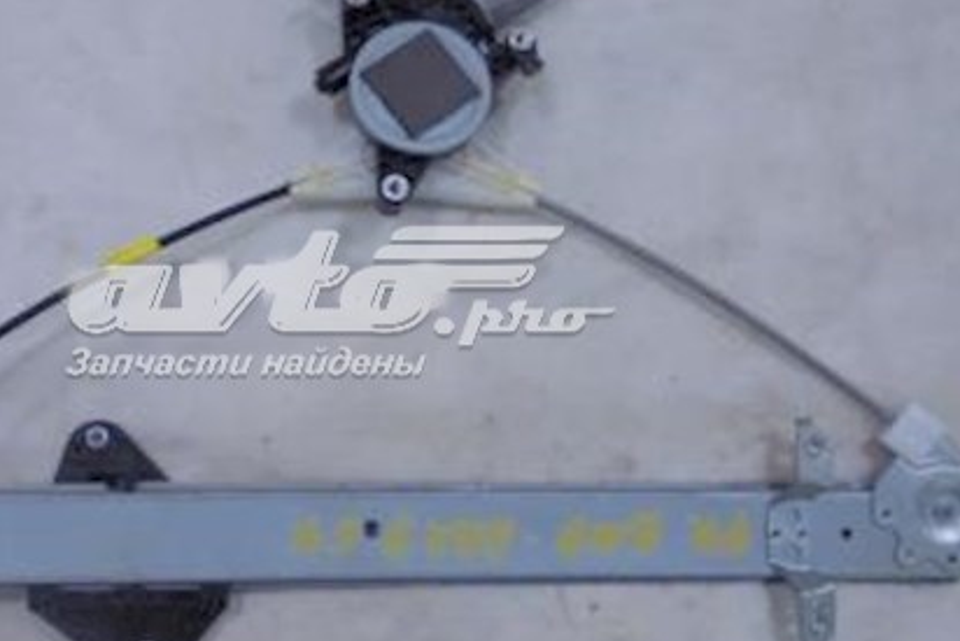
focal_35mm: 42
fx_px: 1120
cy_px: 296
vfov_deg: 31.9
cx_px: 333
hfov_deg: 45.8
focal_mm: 4.6
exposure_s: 1/30
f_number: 3.5
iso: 250
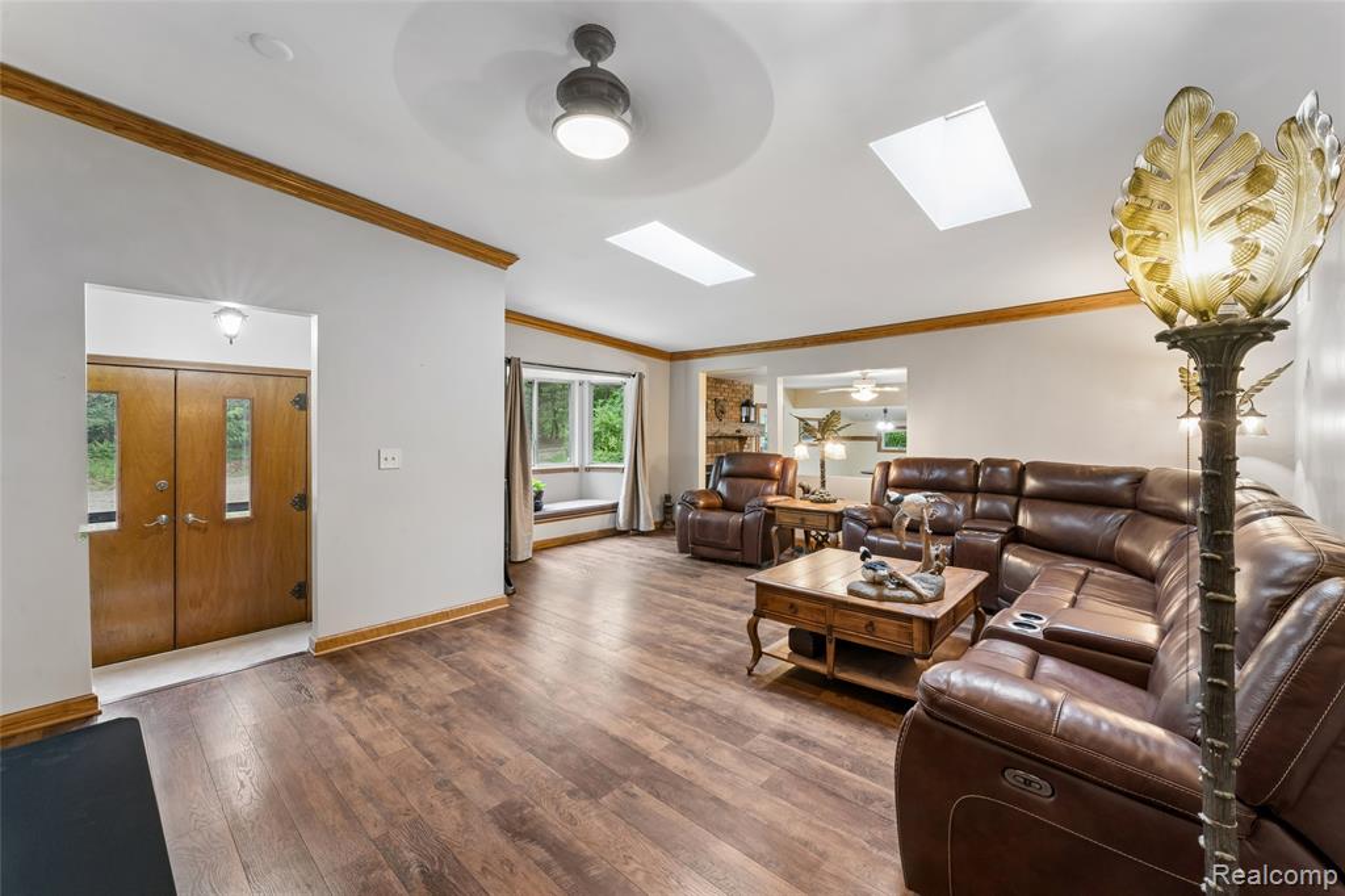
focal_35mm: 14
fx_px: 523
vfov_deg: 81.2
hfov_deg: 104.3
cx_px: 672
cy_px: 448
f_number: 13
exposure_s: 1
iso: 400
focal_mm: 14
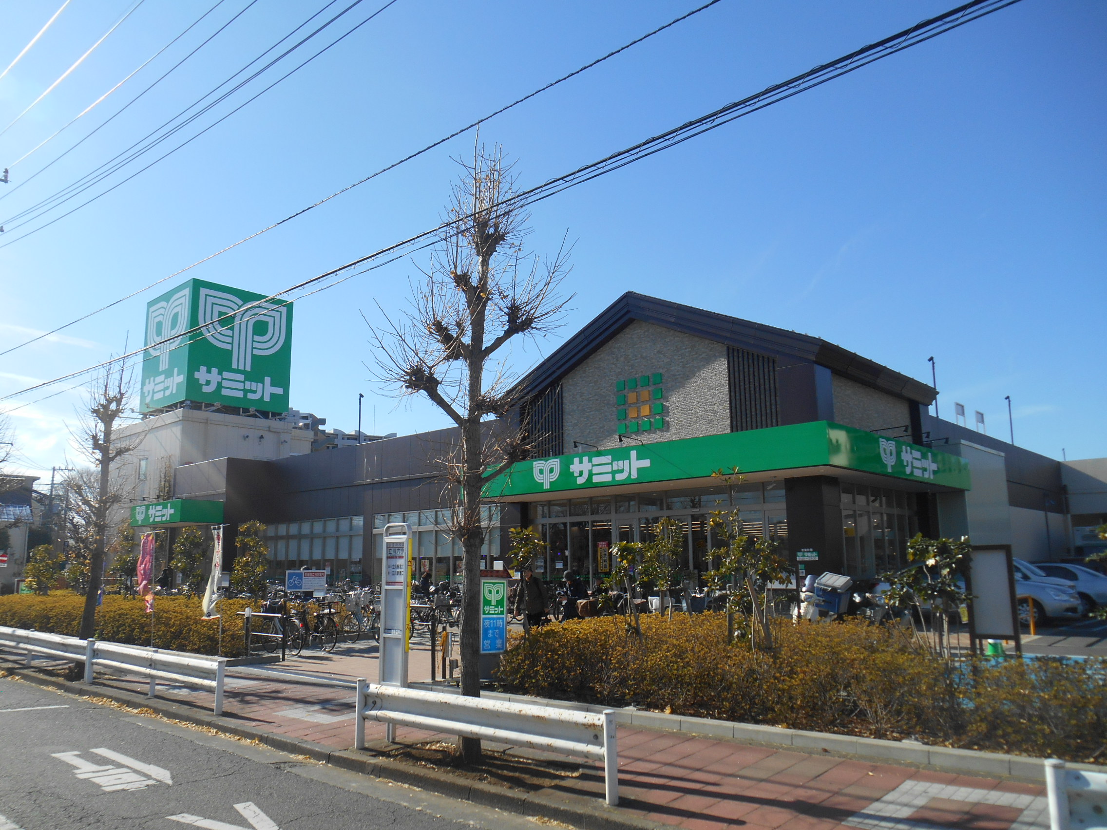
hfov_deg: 67.3
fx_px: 831
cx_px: 554
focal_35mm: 26
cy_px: 415
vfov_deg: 53.1
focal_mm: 4.7
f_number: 3.4
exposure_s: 1/800
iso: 80
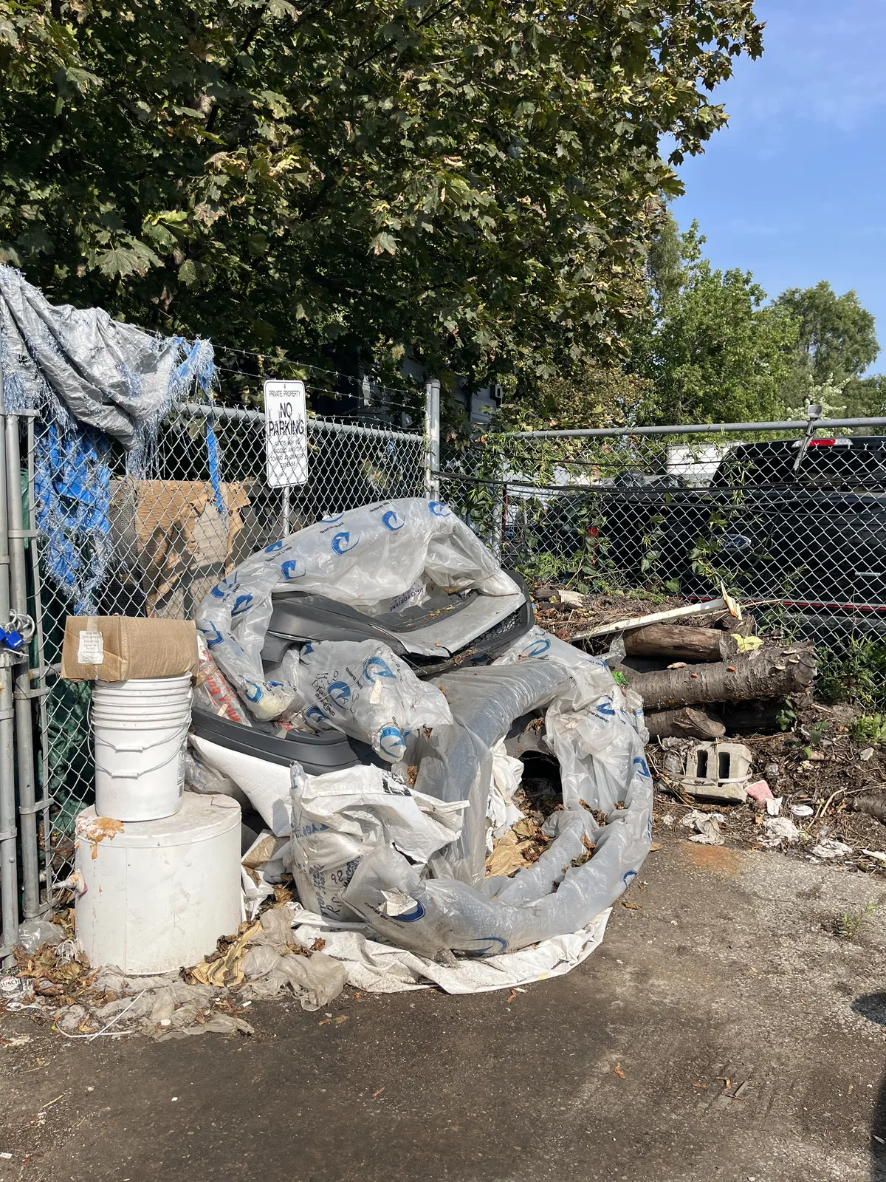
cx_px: 443
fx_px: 887
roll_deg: +1.1
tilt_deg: -4.5
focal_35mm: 26
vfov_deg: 67.3
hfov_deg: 53.1
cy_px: 591
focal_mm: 5.1
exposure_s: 1/3215
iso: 50
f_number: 1.6
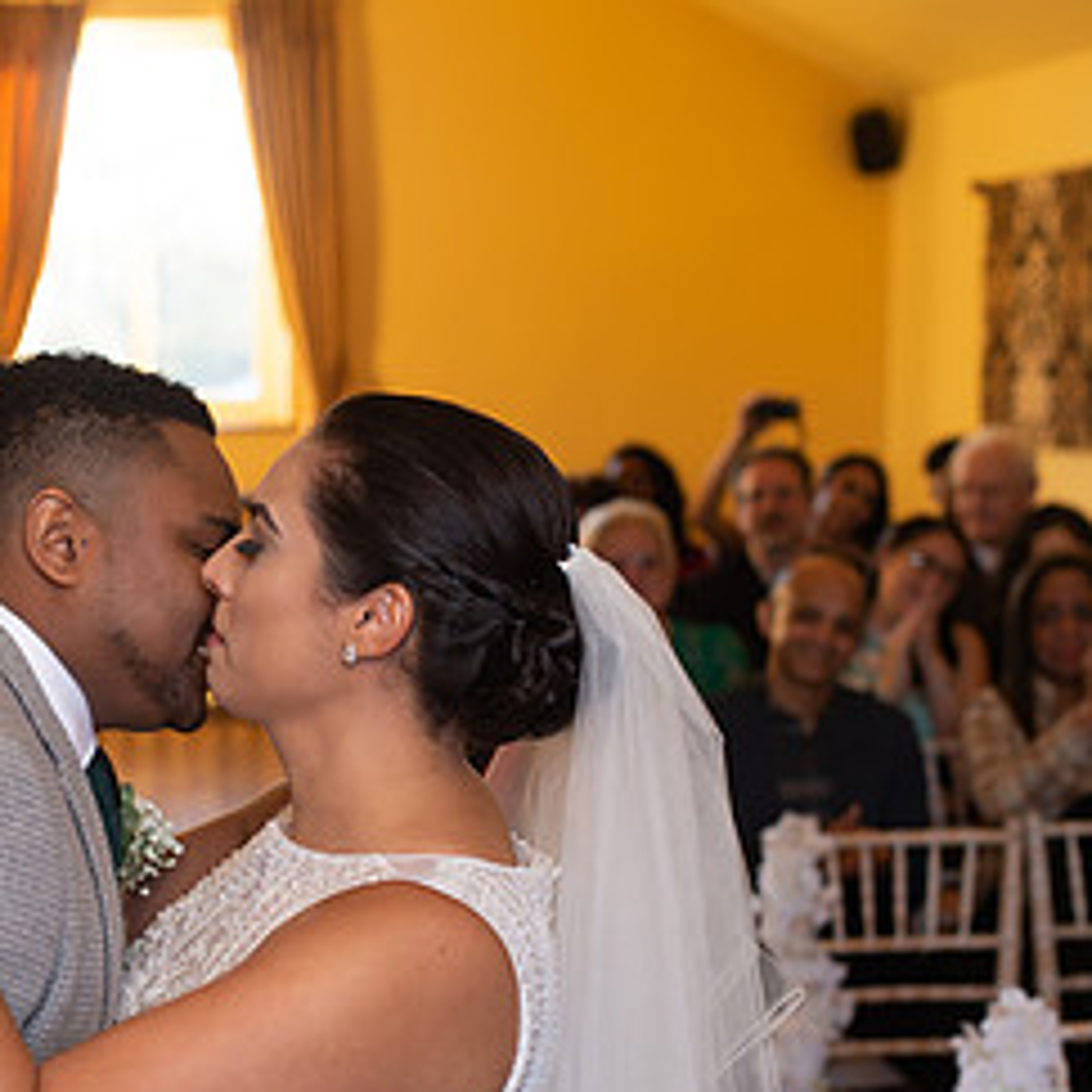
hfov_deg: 23.8
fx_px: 2534
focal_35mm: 71
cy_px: 688
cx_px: 144
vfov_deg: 24.2
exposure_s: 1/100
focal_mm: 35
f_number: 2.8
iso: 200
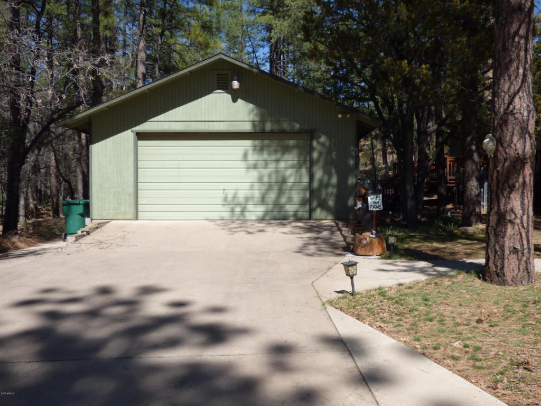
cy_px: 203
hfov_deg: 55.4
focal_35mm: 33
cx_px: 270
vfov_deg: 42.9
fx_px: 516
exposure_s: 1/1000
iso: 100
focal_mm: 5.97
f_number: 3.4
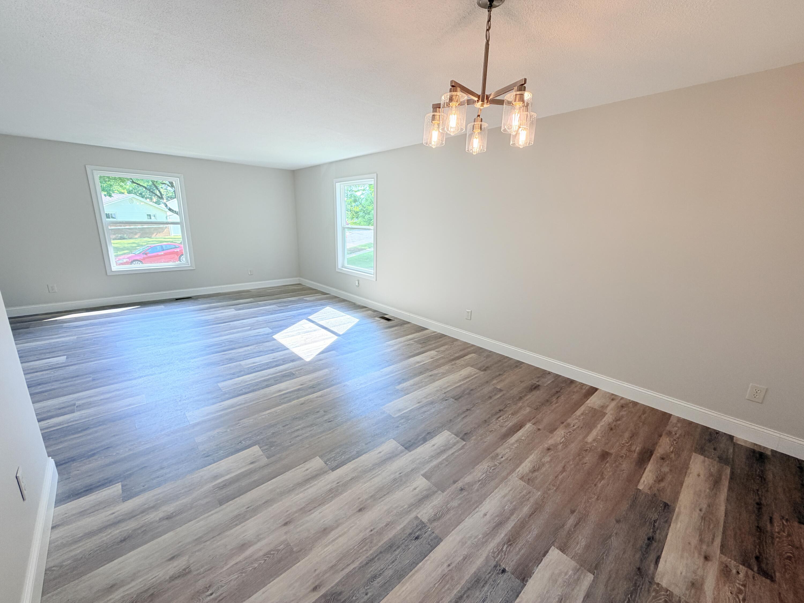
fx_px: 325
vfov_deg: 85.7
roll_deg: -1.4
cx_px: 402
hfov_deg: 102.1
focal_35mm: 14
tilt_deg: -13.6
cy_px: 302
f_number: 2.2
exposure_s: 1/120
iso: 80
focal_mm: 2.22
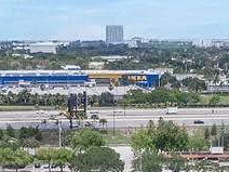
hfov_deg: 16.9
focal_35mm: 116
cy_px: 379
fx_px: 767
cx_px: 170
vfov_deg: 11.2
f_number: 2.8
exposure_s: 1/2000
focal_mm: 4.39
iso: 100
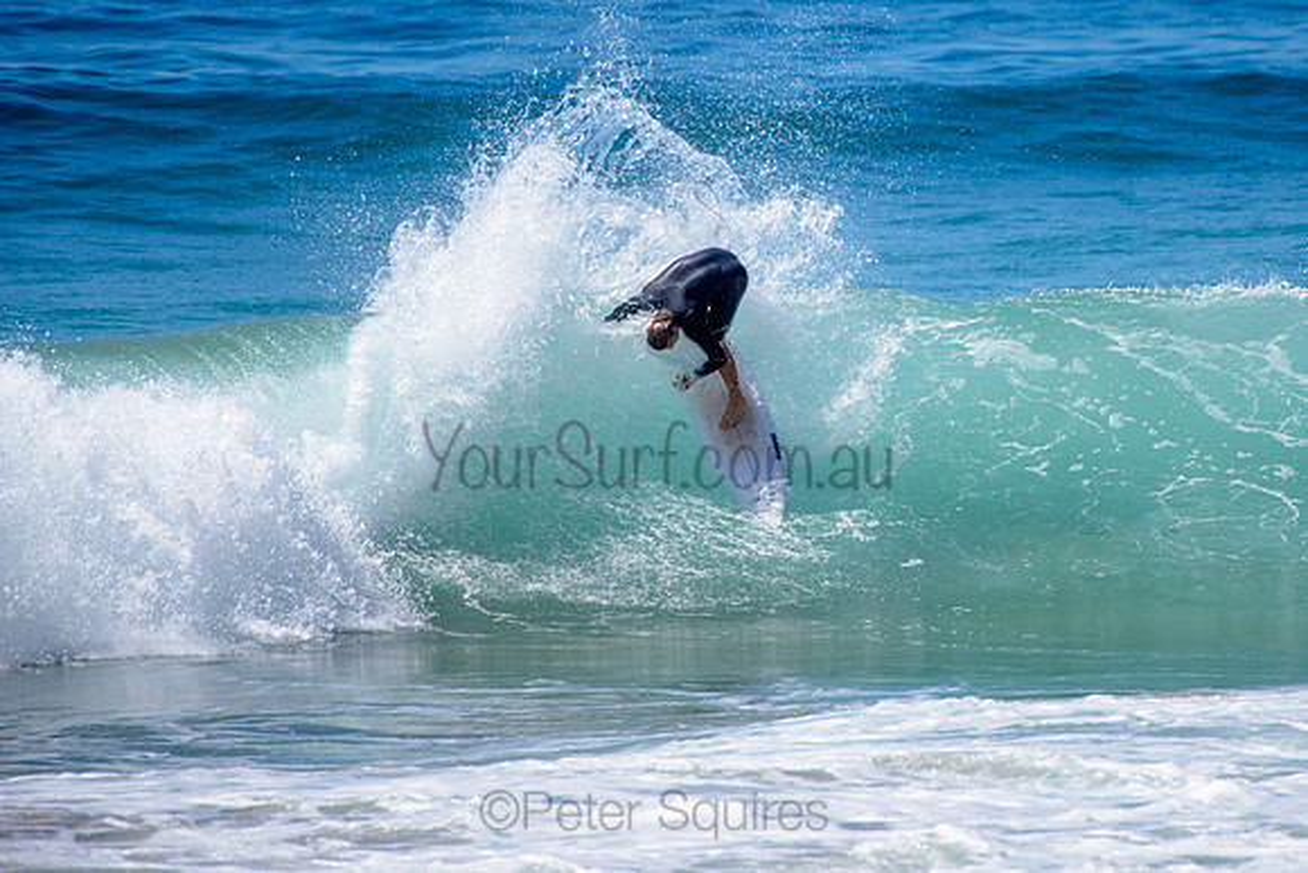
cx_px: 802
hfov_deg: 3.4
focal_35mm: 613
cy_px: 338
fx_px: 22270
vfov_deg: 2.2
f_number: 5.6
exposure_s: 1/2000
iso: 125
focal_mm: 500
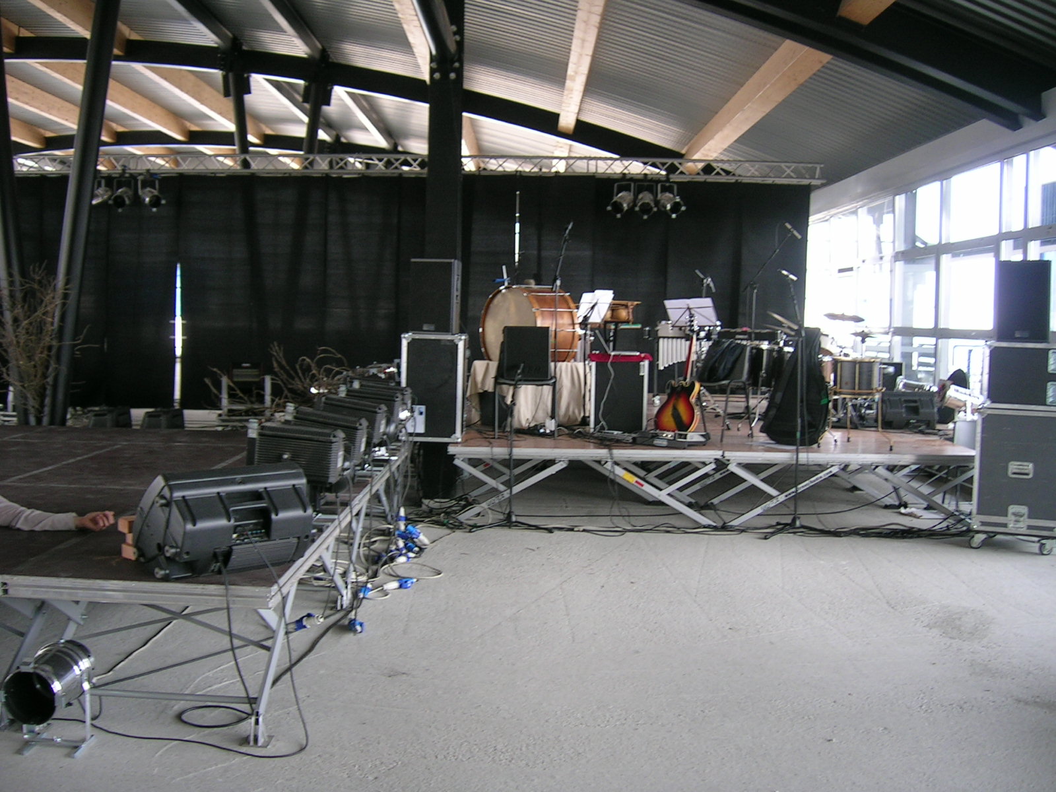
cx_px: 528
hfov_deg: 52.6
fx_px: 1068
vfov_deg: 40.7
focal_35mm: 35
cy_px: 396
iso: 50
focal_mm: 5.4
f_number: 2.8
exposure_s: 1/30.9
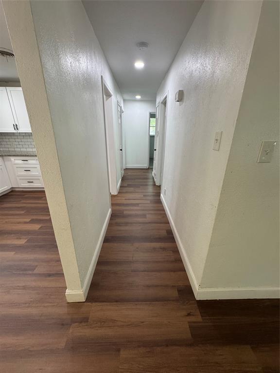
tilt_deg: -20.9
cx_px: 140
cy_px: 186
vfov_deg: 102.1
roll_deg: +0.2
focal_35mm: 14
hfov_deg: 85.7
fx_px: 151
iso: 250
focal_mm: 2.22
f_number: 2.2
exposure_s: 1/120
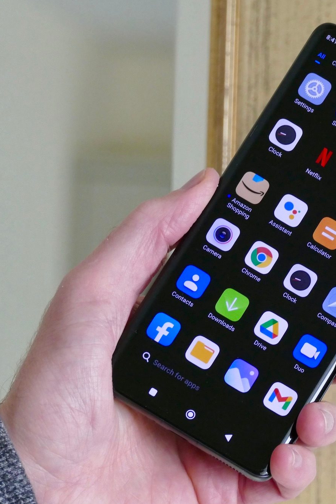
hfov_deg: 5.6
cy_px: 252
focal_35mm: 247
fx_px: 3459
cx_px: 281
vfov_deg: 8.3
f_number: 4.5
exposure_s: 1/100
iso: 1250
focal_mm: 59.97
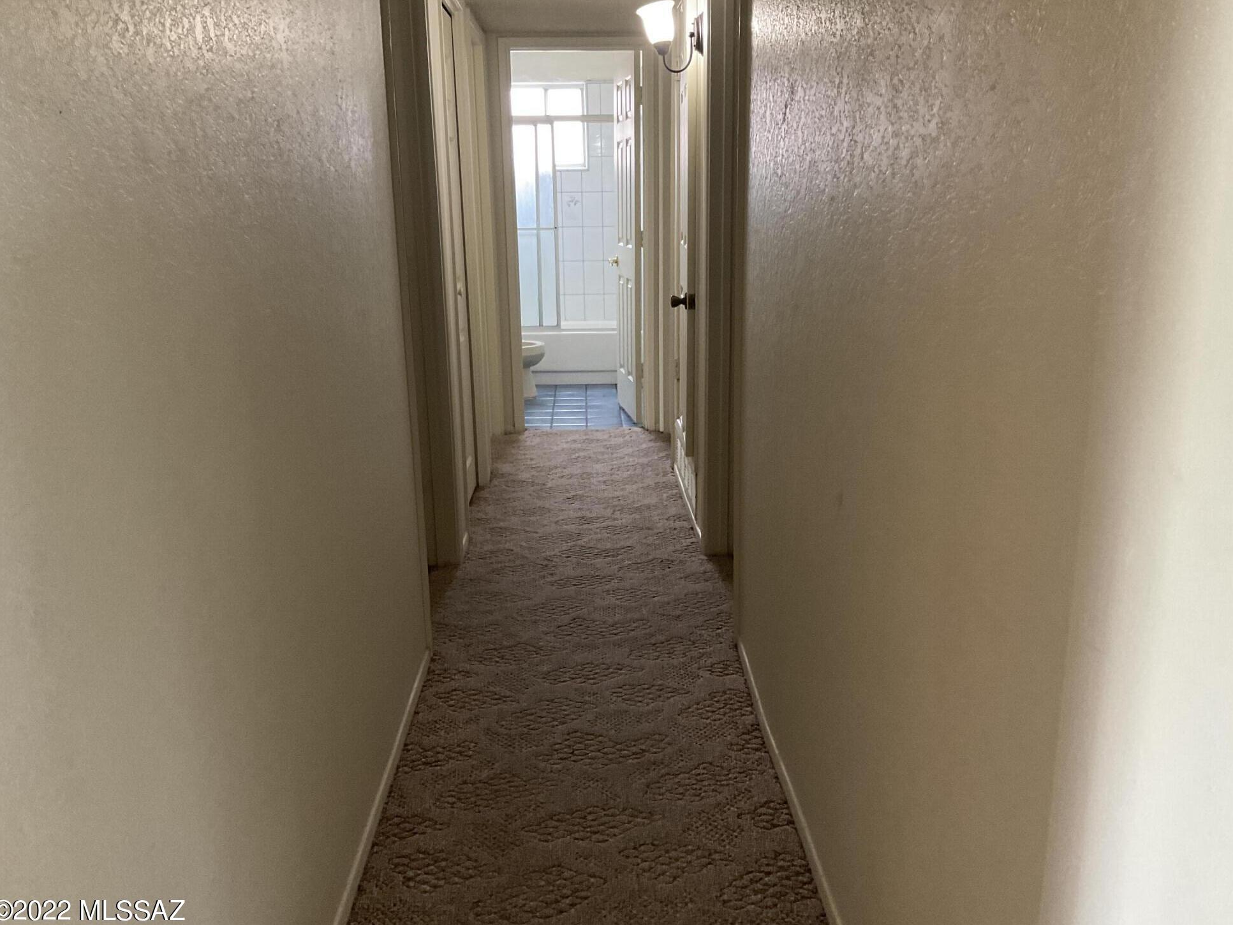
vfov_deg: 46.8
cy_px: 476
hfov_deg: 60.0
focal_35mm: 30
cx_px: 627
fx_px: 1069
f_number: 1.8
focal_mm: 3
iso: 320
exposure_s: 1/60
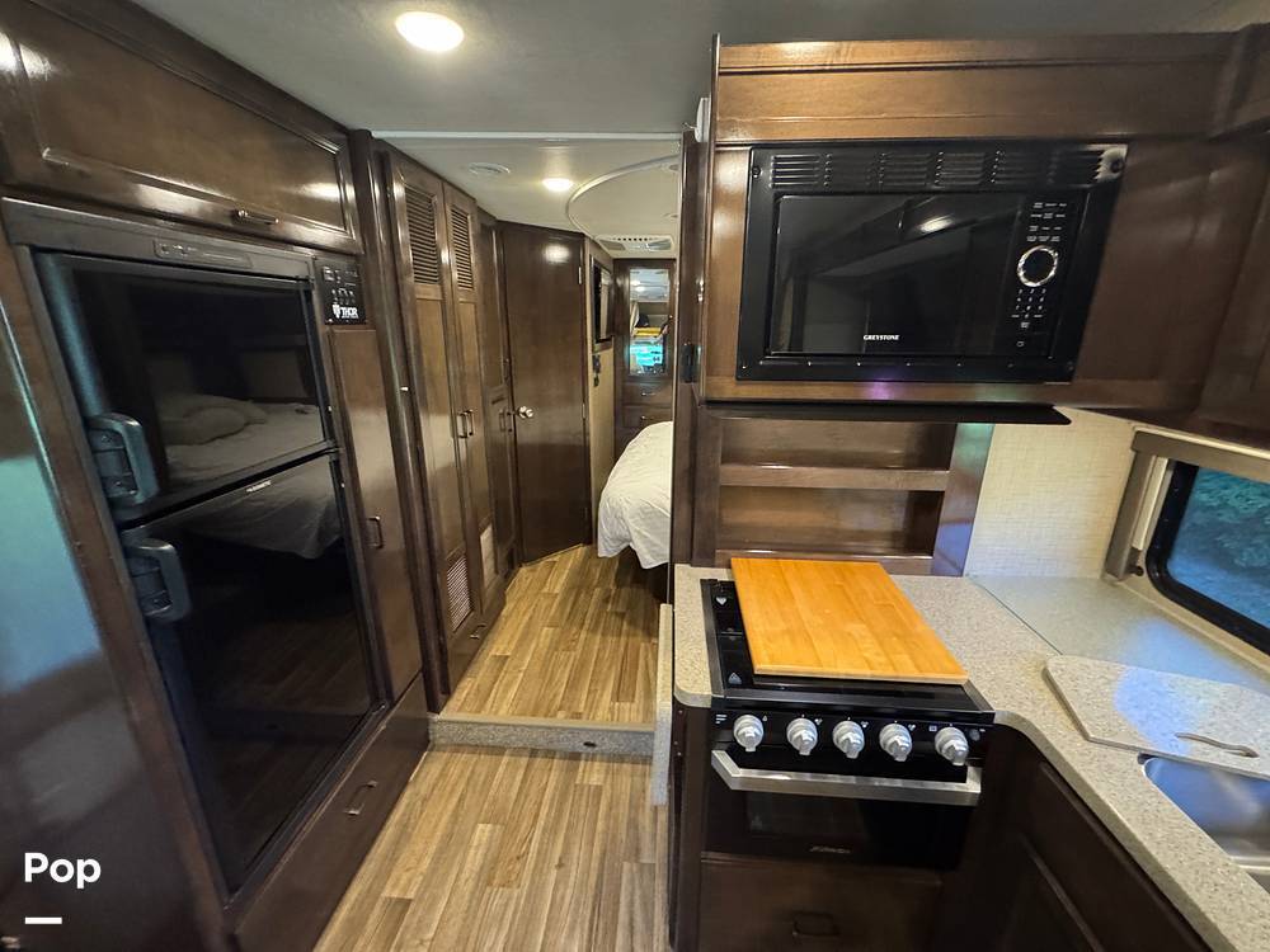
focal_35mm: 14
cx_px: 635
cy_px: 476
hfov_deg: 102.1
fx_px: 514
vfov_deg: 85.7
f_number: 2.2
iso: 1000
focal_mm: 2.22
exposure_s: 1/60
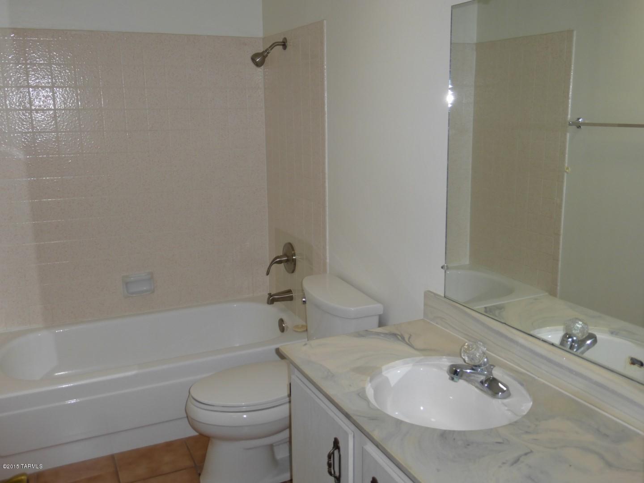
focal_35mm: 30
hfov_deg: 60.0
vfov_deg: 46.8
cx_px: 322
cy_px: 242
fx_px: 558
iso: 100
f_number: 3.6
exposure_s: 1/60
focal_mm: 5.4
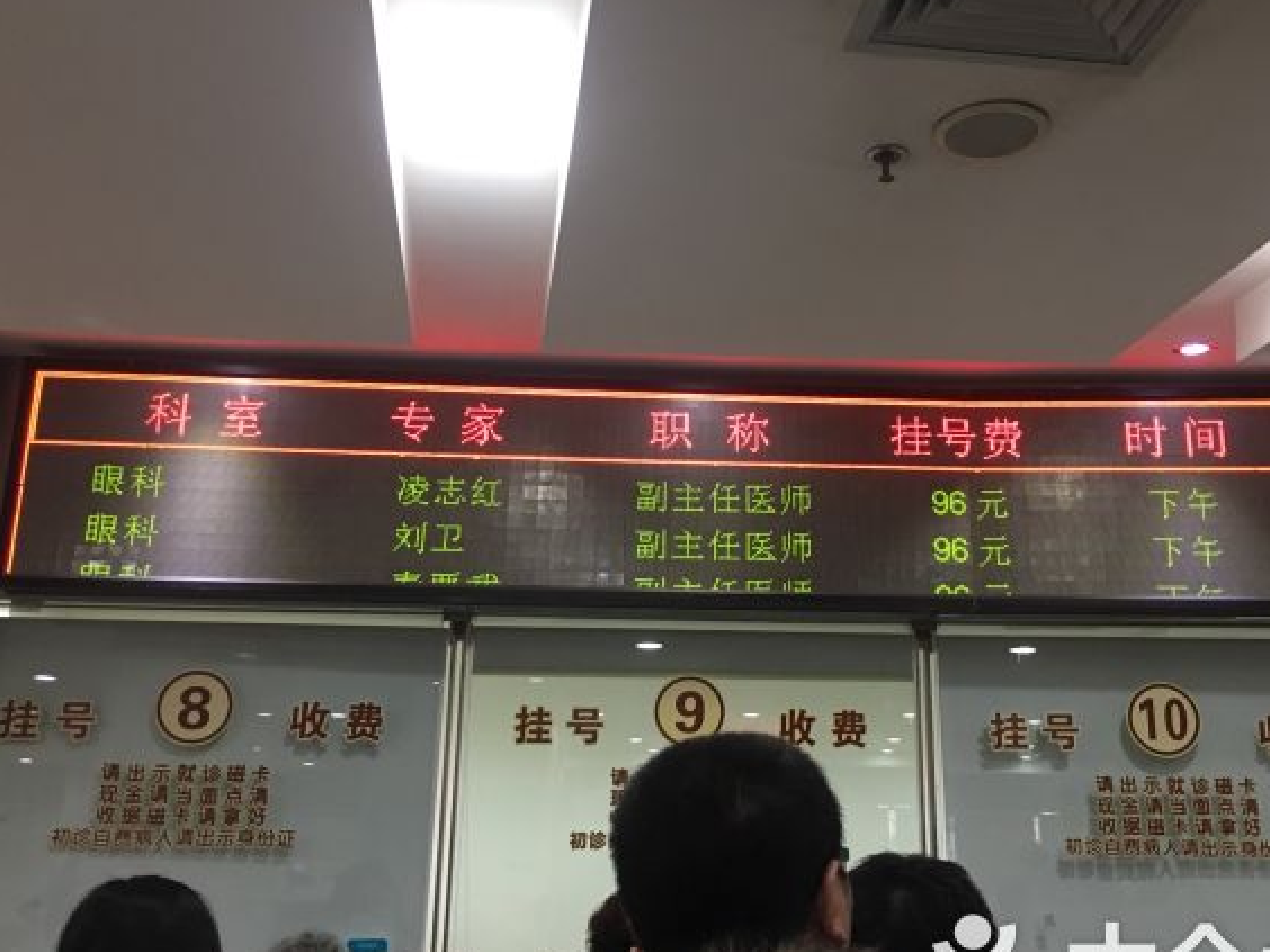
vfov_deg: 39.7
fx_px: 1321
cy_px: 494
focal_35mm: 36
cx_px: 709
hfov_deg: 51.2
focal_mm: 4.15
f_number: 2.2
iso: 100
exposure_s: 1/17
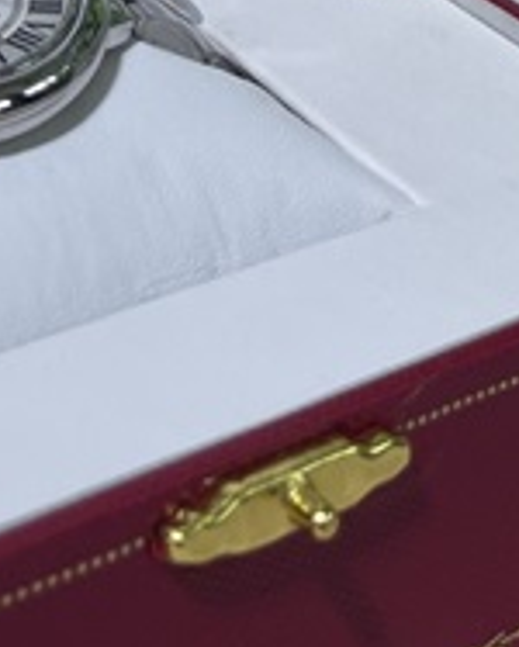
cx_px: 215
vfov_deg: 14.9
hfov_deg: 14.7
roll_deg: -0.7
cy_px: -644
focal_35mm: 105
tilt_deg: -8.1
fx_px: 2013
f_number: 1.6
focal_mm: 5.1
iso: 32
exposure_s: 1/1003
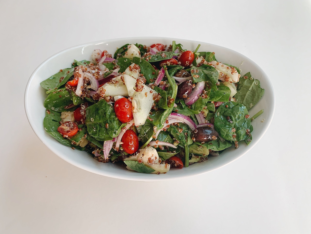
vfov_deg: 51.4
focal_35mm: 27
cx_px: 151
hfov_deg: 65.3
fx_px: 243
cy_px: 118
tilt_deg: -61.3
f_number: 1.8
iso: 64
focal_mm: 4.25
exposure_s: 1/121
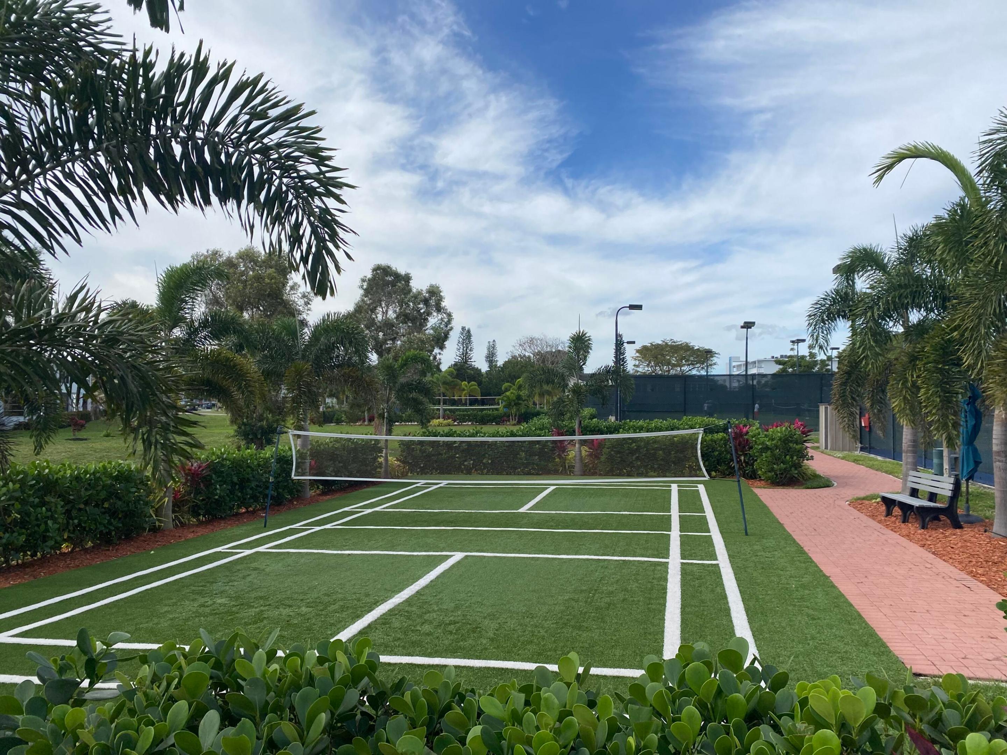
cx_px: 504
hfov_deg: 67.3
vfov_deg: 53.1
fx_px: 756
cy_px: 378
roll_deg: +0.5
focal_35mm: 26
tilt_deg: +0.0
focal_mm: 4.25
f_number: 1.8
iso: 32
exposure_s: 1/3300
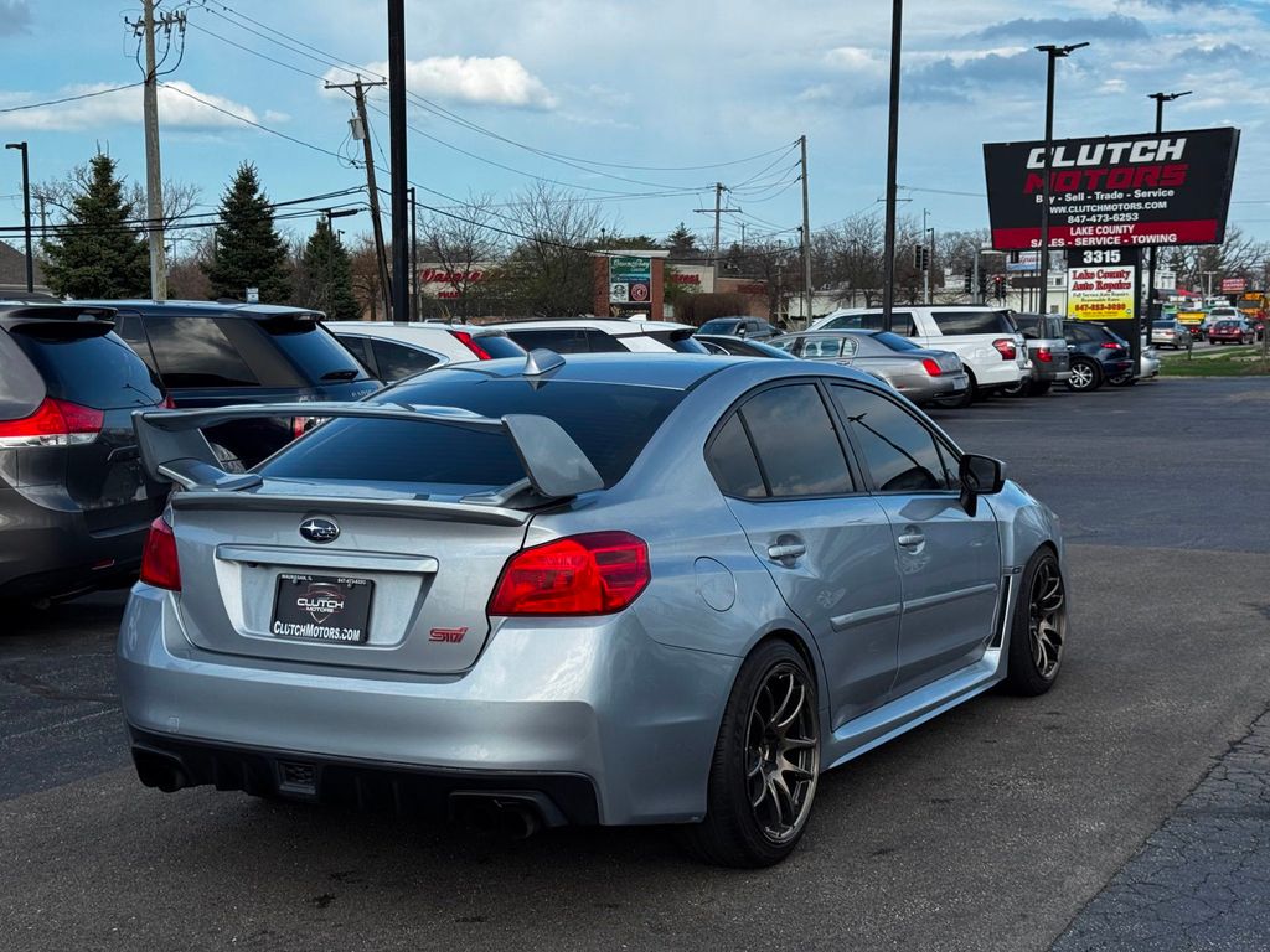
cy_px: 476
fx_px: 1761
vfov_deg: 30.3
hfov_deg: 39.7
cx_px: 635
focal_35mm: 48
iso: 64
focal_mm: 6.76
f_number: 1.78
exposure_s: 1/2959
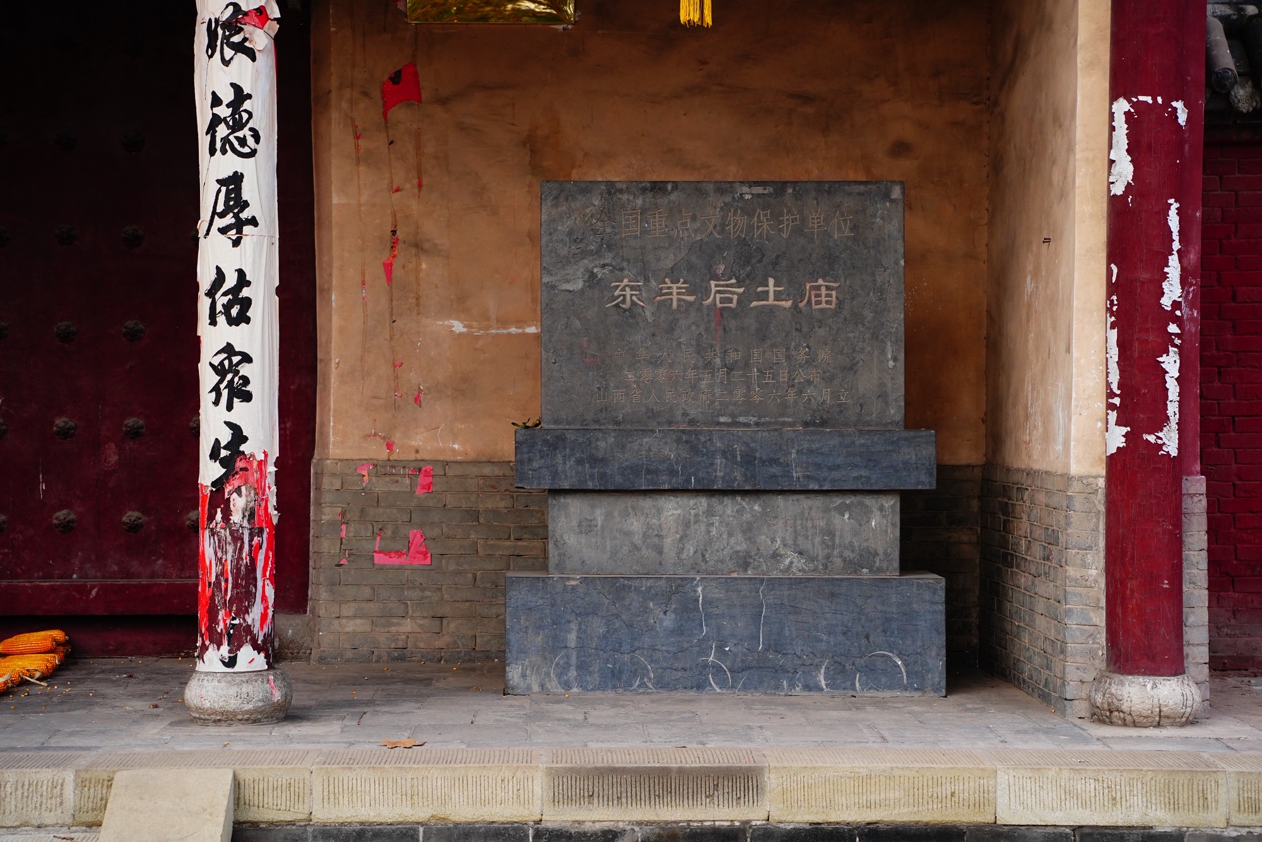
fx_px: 2489
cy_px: 421
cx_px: 631
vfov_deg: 19.2
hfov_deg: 28.4
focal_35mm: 71
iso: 800
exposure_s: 1/800
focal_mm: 71
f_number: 5
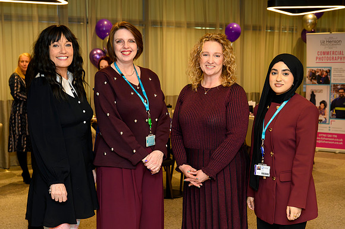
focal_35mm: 49
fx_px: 470
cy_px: 127
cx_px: 170
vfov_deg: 27.4
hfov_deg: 40.3
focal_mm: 41
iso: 3200
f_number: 5
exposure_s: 1/125
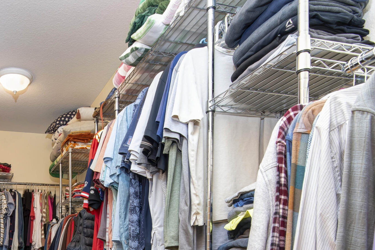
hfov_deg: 48.6
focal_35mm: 36
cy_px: 270
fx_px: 375
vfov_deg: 32.7
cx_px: 52
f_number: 6.7
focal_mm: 16
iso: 280
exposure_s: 1/8
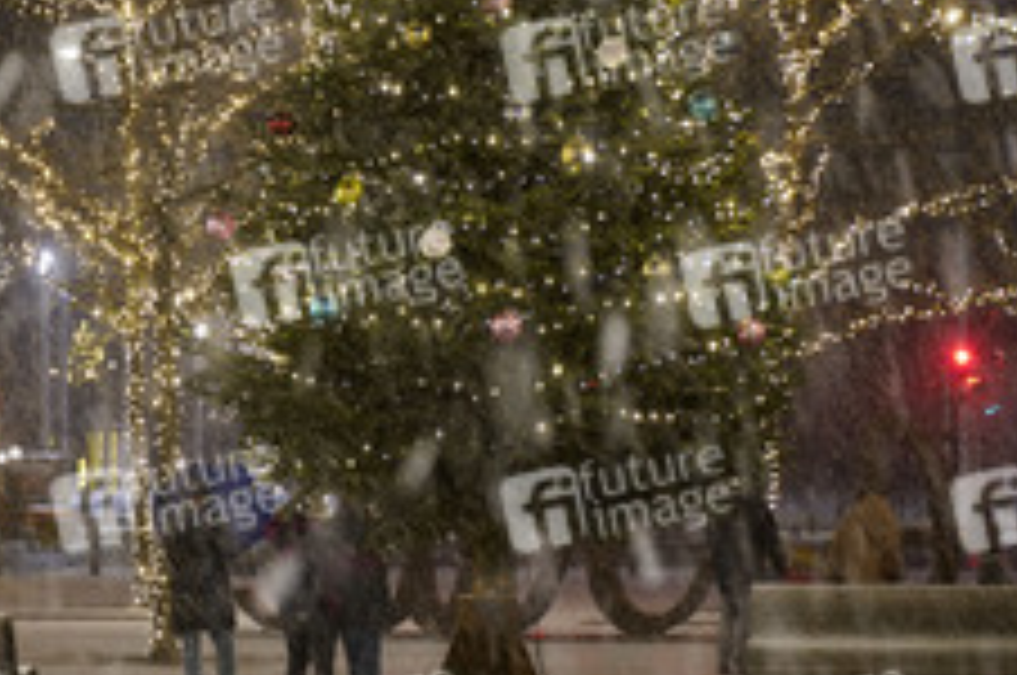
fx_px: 3893
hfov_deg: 14.8
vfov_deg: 9.9
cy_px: 162
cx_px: 227
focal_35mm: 138
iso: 640
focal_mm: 69
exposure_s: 1/25
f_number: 2.8
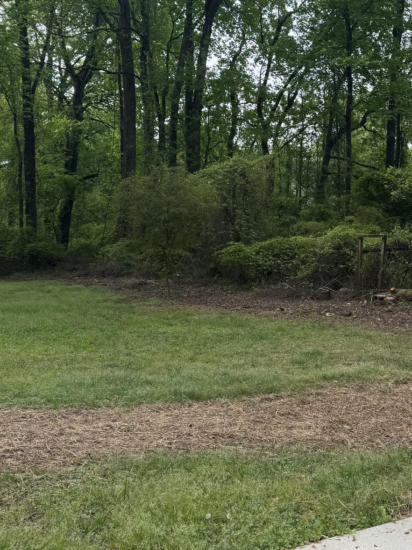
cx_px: 306
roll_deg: +1.3
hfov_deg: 30.4
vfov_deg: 40.4
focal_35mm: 47
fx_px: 746
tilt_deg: -2.0
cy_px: 254
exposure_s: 1/864
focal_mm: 6.76
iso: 80
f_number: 1.78
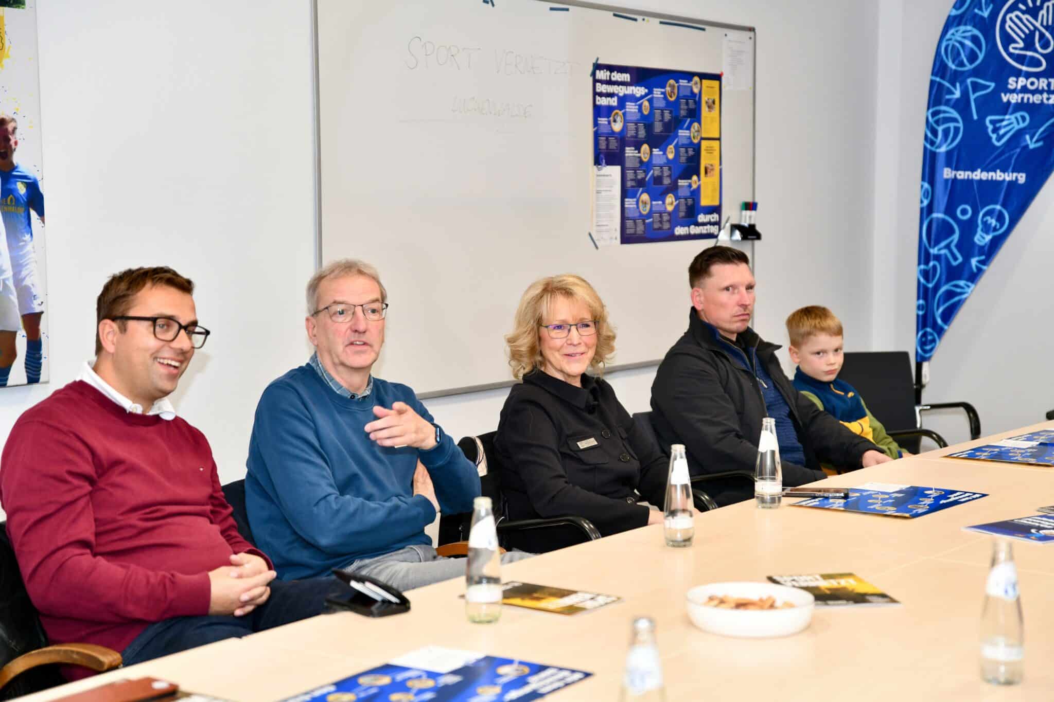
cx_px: 527
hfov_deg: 32.4
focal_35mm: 62
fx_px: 1815
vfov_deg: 21.9
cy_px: 351
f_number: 2.8
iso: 1000
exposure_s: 1/250
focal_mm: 62
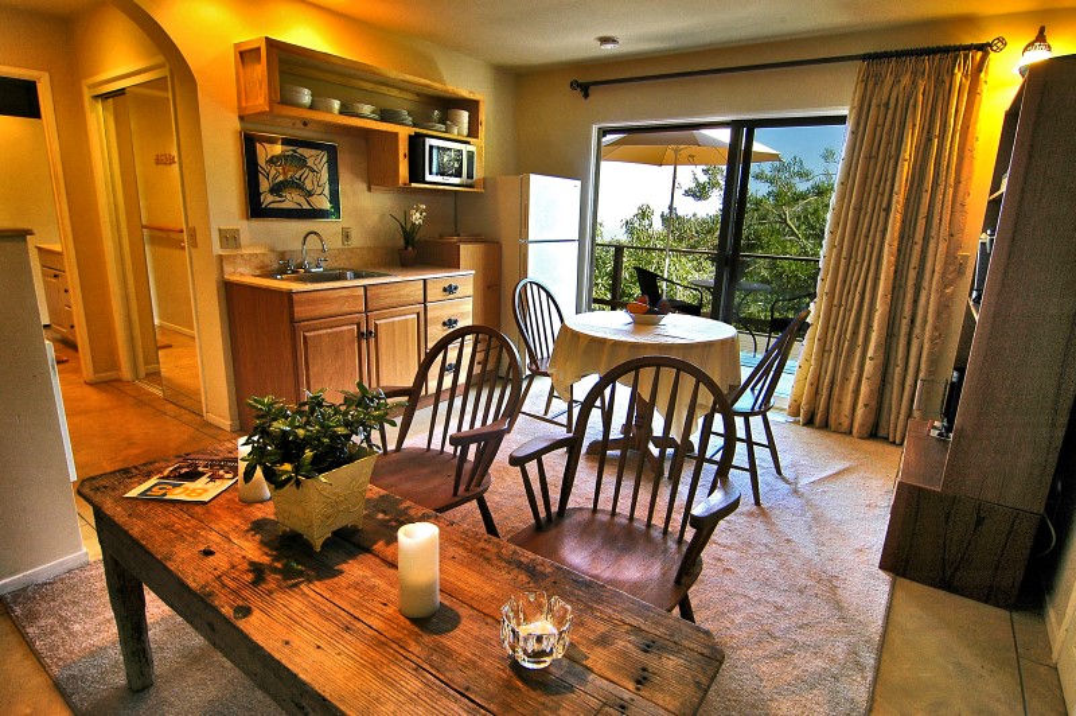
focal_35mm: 18
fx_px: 538
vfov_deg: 67.3
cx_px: 538
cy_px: 358
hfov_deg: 90.0
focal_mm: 12
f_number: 9.5
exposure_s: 1/45
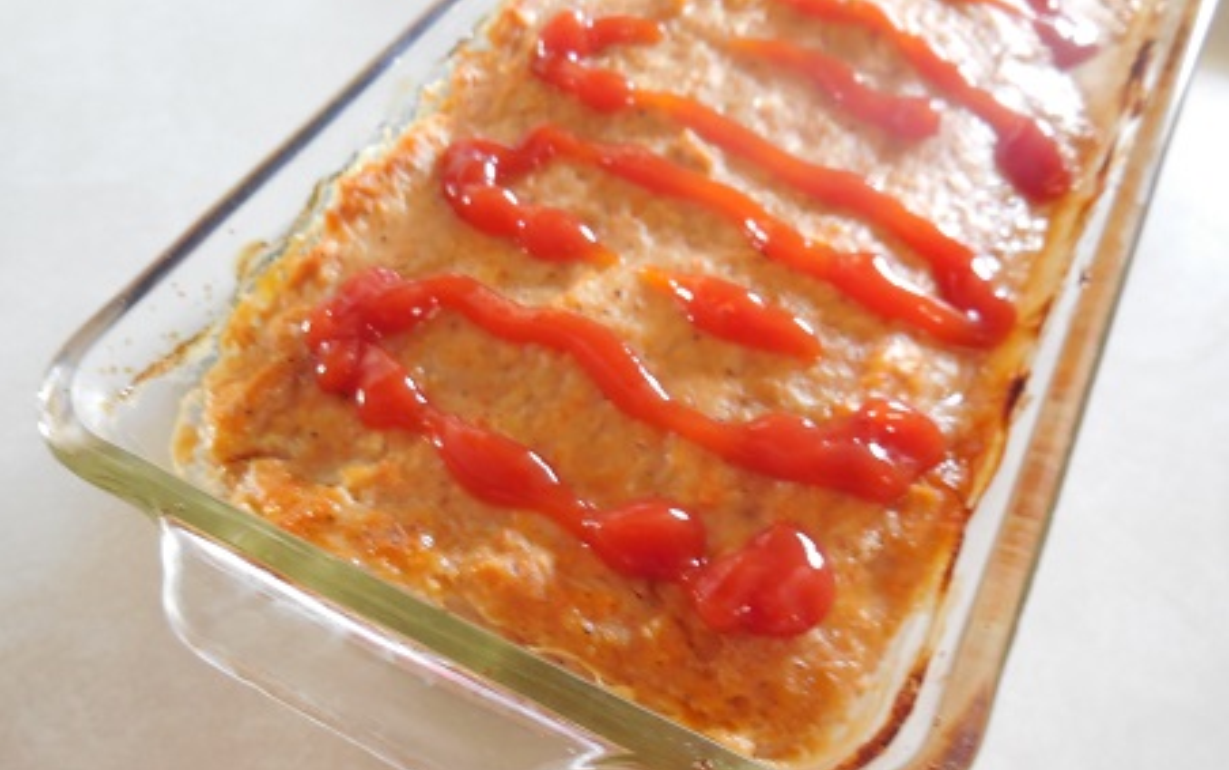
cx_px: 613
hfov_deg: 59.6
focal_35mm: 32
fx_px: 1072
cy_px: 461
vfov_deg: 39.3
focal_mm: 5.3
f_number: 3.2
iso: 400
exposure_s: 1/10
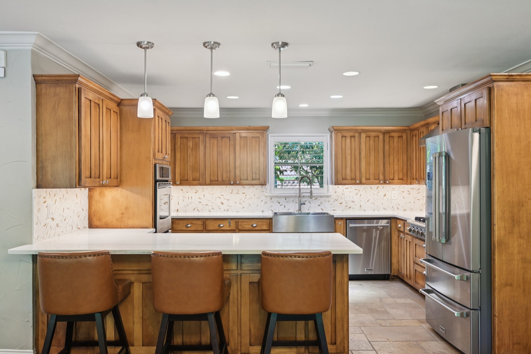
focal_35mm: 30
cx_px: 266
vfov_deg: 43.6
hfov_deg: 61.9
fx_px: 442
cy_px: 177
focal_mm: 30
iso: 400
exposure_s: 1/13
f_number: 8
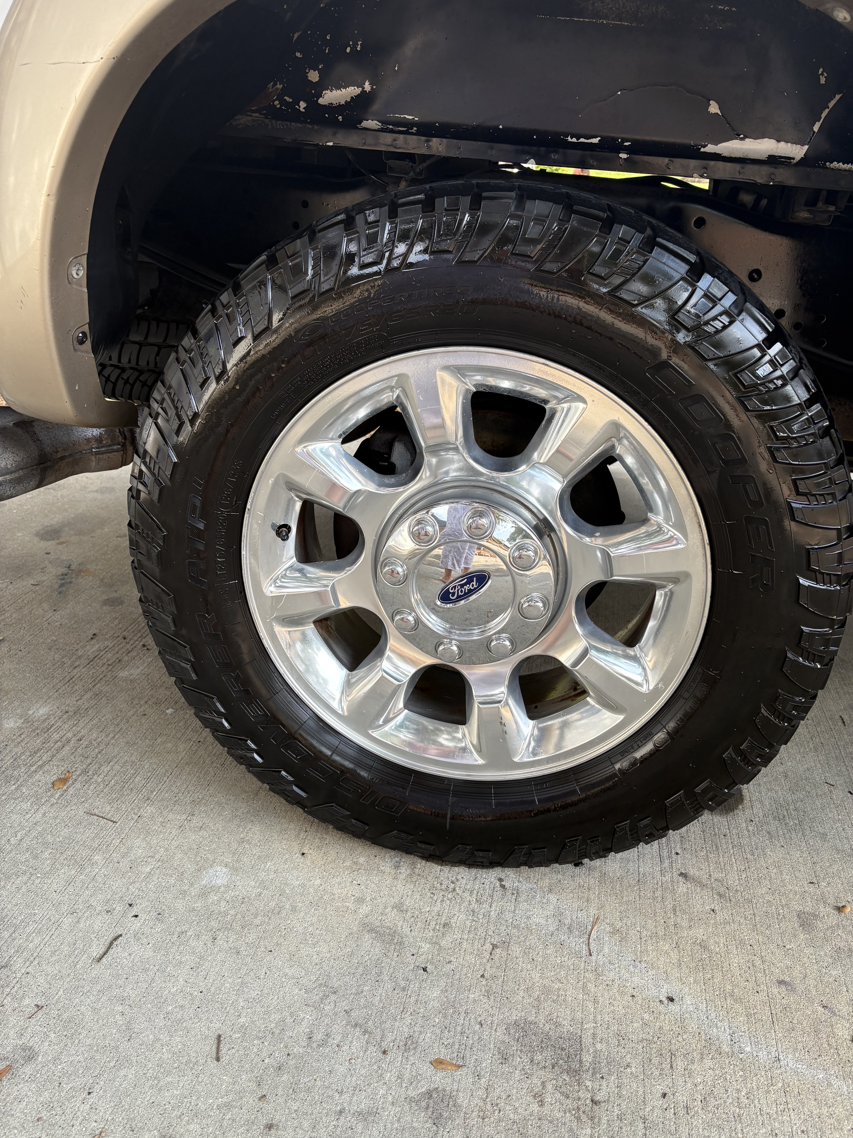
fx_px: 854
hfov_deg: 53.1
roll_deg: -1.9
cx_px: 426
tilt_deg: -22.5
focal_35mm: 26
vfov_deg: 67.3
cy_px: 569
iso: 50
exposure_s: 1/236
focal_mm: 5.96
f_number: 1.6
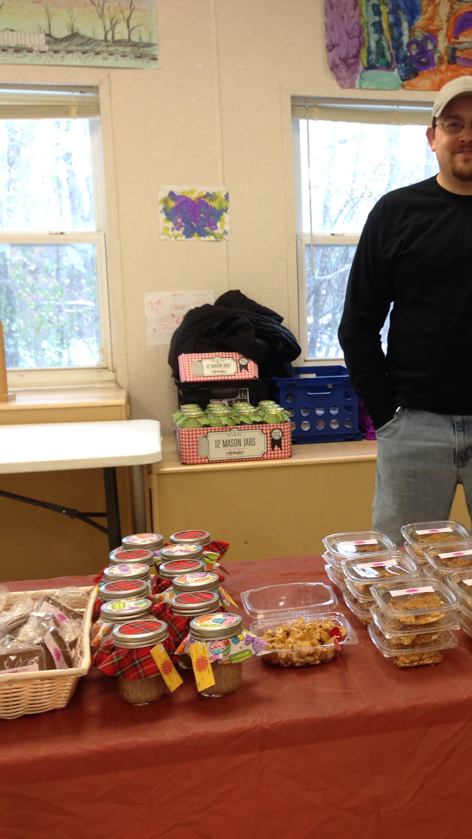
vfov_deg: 42.9
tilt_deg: -10.6
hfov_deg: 24.0
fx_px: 1068
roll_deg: -0.1
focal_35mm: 48
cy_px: 419
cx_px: 453
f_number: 2.4
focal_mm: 4.12
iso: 50
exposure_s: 1/30
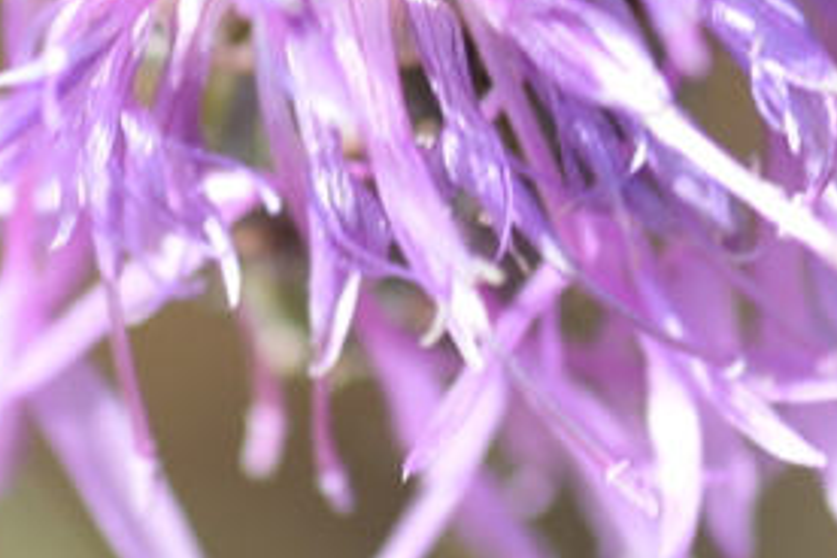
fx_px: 12136
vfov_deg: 2.6
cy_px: -361
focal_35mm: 522
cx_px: 831
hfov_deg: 3.9
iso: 200
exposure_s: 1/400
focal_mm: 100
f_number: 6.3
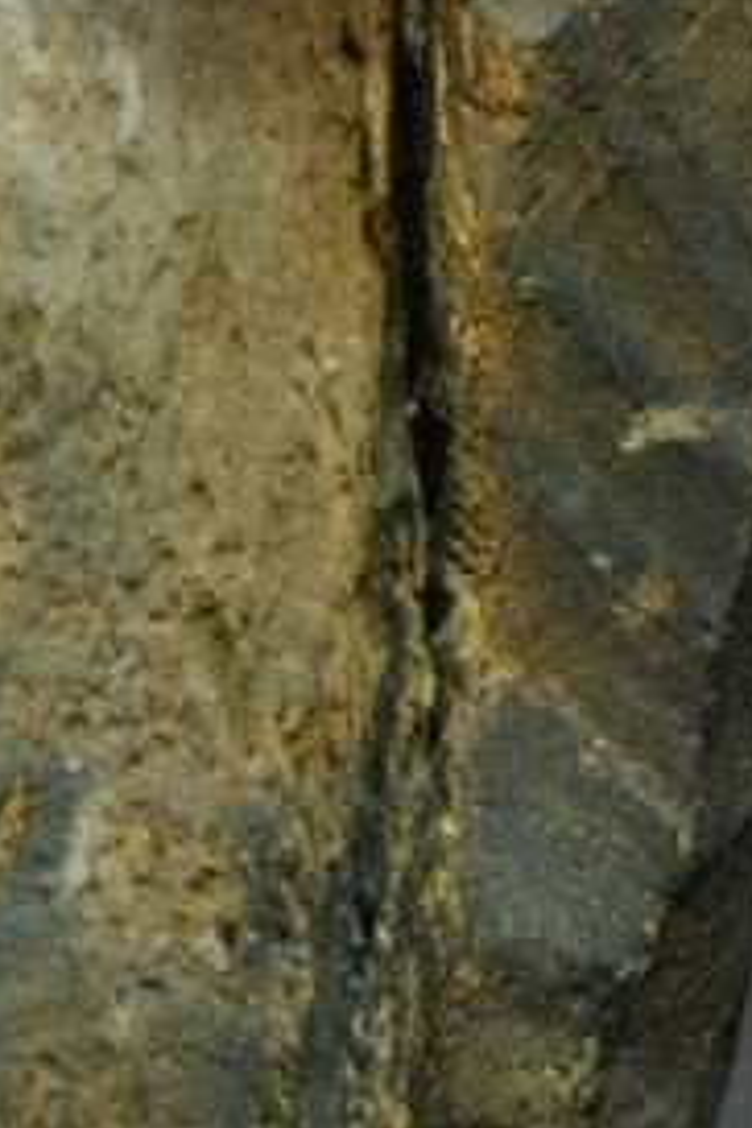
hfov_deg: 10.4
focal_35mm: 129
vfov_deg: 15.9
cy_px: 492
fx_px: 4042
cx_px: -205
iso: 640
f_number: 3.6
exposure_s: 1/90
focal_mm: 18.8
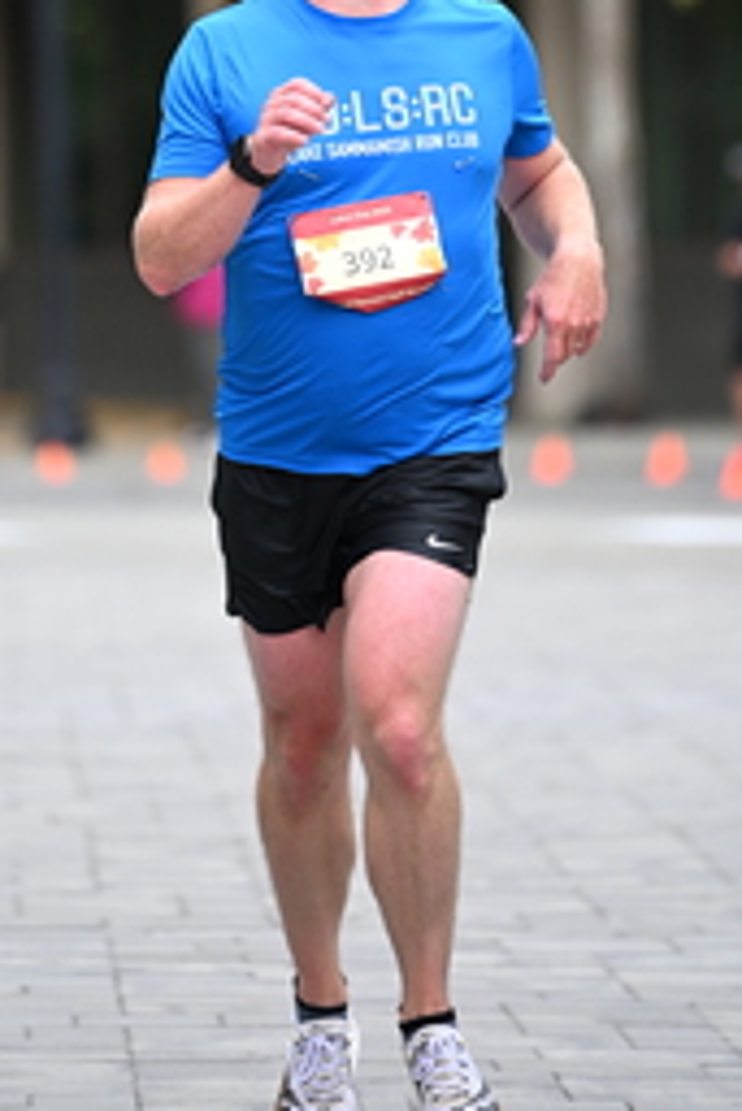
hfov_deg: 3.2
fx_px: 13275
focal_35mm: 430
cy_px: -69
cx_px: 276
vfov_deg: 4.8
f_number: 2.8
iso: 640
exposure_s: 1/1600
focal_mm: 200
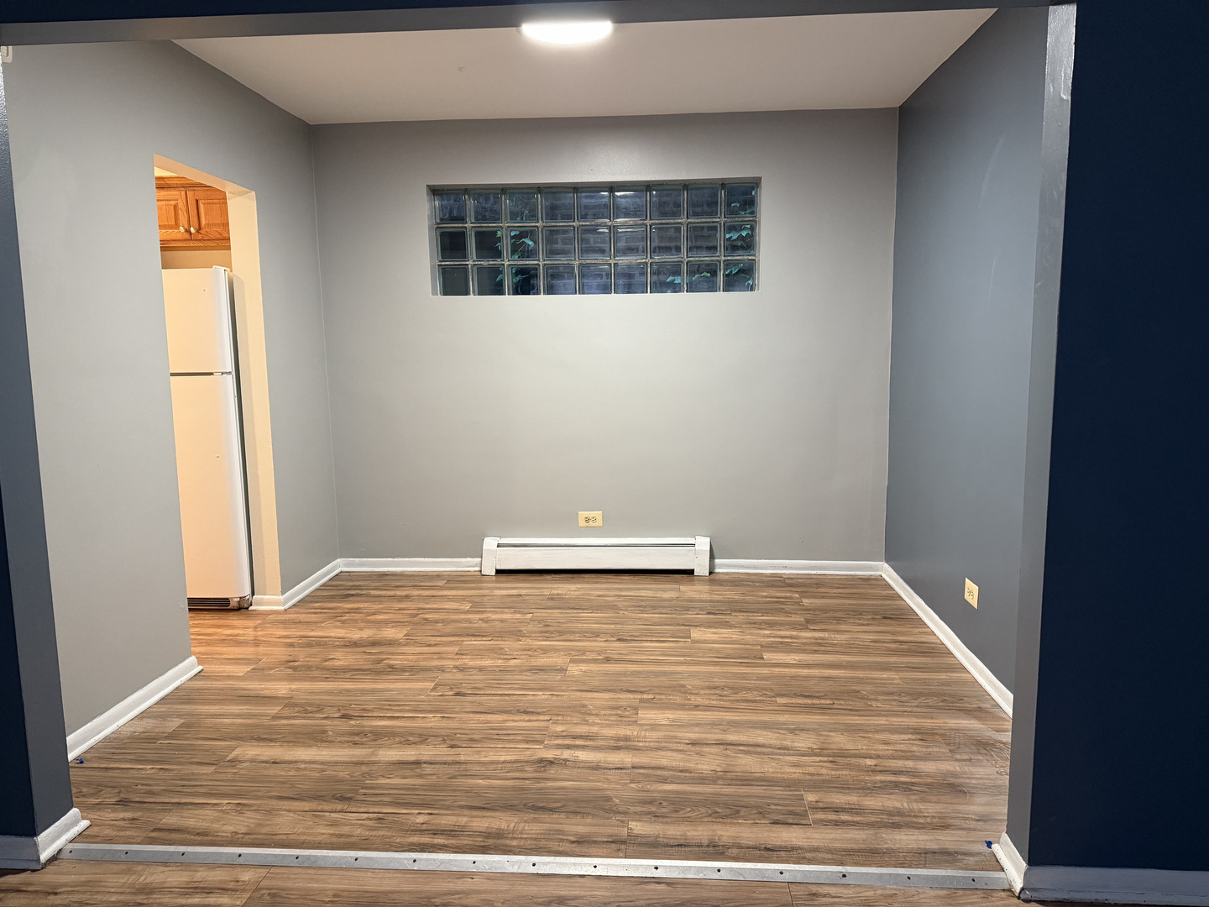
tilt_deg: -8.1
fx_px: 838
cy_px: 454
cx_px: 604
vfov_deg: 56.8
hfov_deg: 71.6
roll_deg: +0.3
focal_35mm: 24
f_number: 1.78
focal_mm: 6.76
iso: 250
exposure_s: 1/60
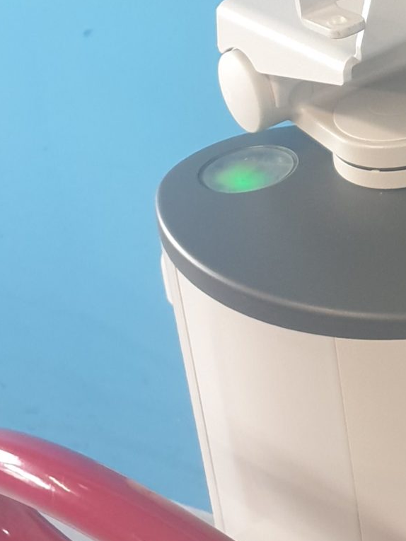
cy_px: -105
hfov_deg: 15.5
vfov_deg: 21.0
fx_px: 1360
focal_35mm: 87
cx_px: 631
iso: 250
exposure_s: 1/50
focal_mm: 4.3
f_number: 1.5
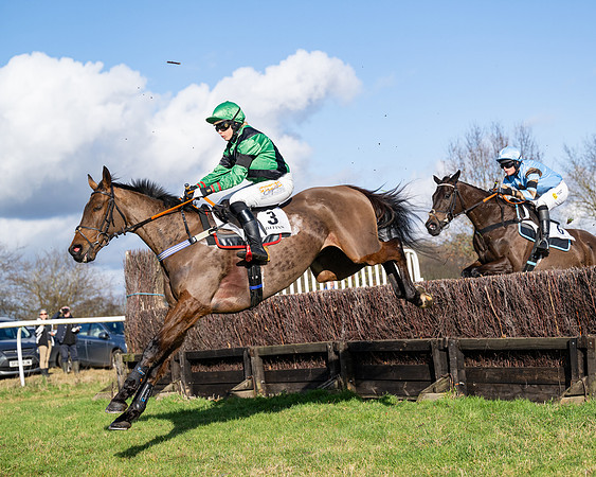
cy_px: 238
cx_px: 358
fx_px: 1390
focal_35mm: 79
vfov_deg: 19.4
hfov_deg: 24.2
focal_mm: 70
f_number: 4
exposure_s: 1/4000
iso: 400
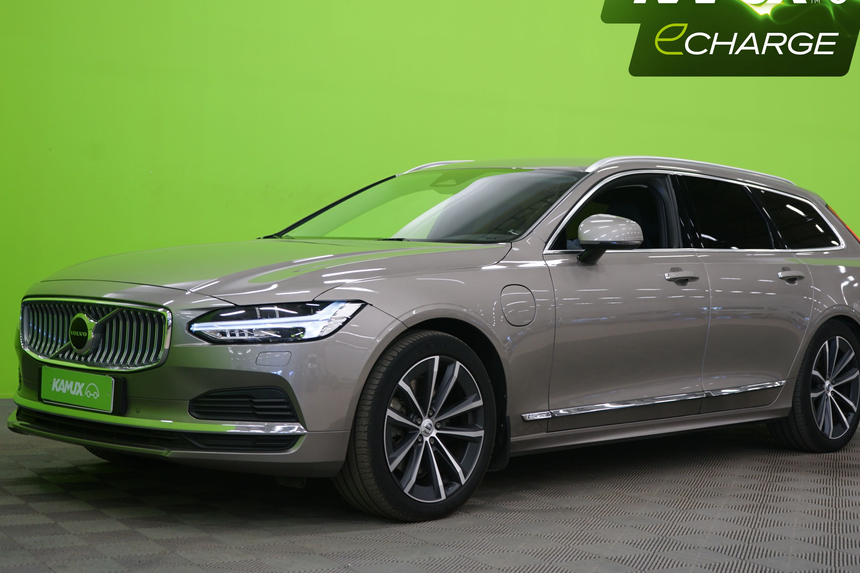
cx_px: 450
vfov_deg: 23.4
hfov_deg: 34.5
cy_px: 253
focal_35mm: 58
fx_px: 1386
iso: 400
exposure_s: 1/10
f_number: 4.5
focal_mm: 48
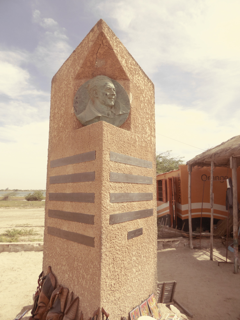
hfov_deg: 56.8
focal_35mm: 24
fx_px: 222
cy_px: 160
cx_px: 120
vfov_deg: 71.6
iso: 80
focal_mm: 4.3
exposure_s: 1/1300
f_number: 3.3
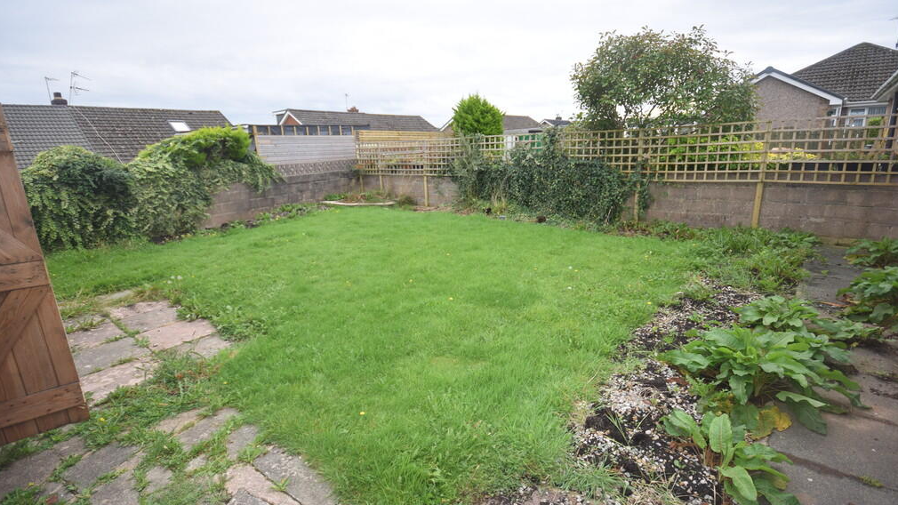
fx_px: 417
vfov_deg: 62.3
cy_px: 254
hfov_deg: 94.2
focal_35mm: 18
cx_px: 452
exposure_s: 1/160
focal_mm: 11
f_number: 6.3
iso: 100
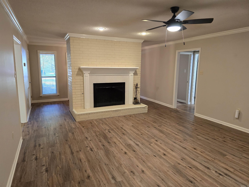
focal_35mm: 23
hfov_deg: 73.9
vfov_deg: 58.9
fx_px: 165
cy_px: 94
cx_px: 124
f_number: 1.7
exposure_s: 1/120
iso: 400
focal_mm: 6.3
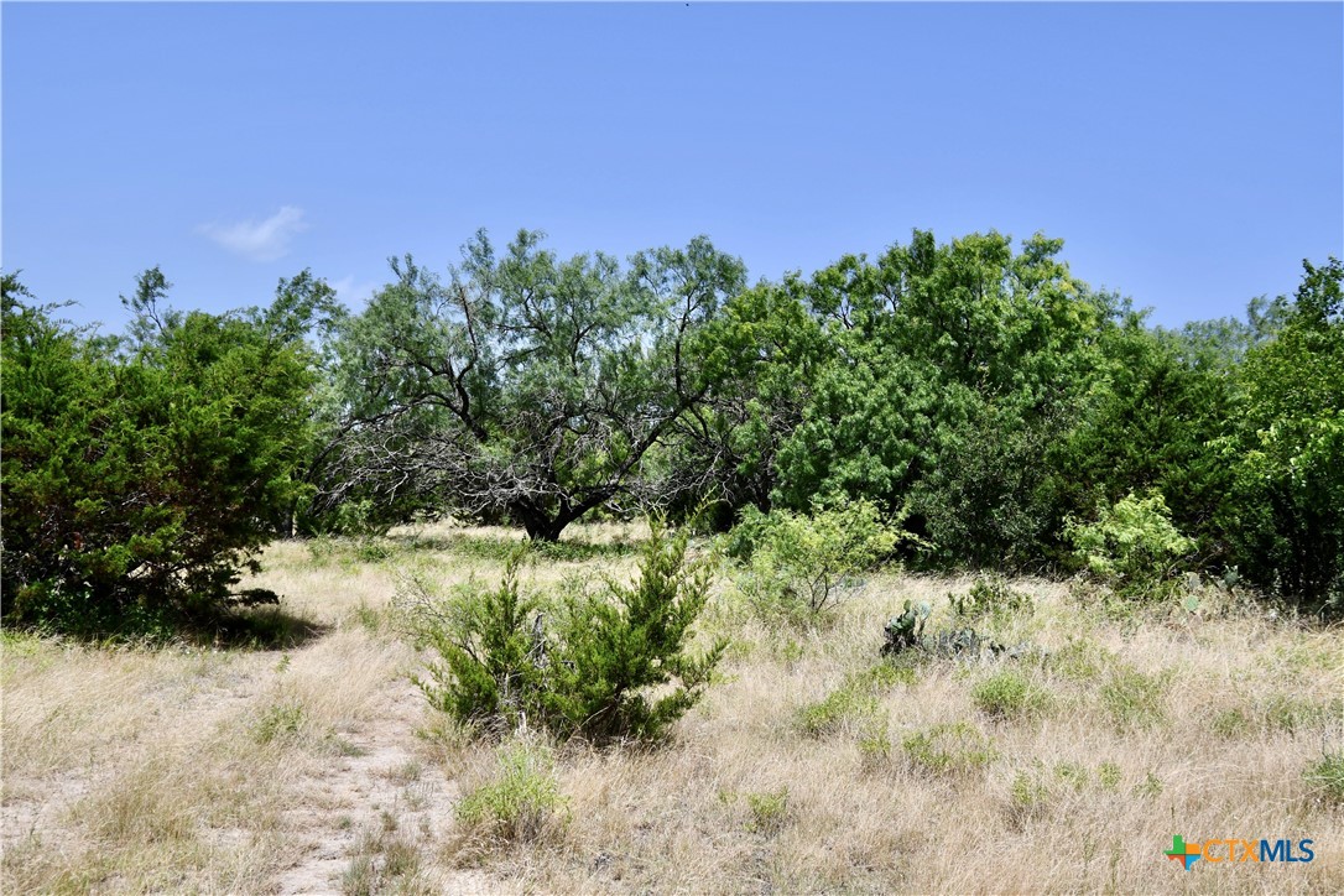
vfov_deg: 34.2
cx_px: 672
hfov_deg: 49.6
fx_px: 1456
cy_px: 448
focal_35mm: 39
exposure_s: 1/320
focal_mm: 26
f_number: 8
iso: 100
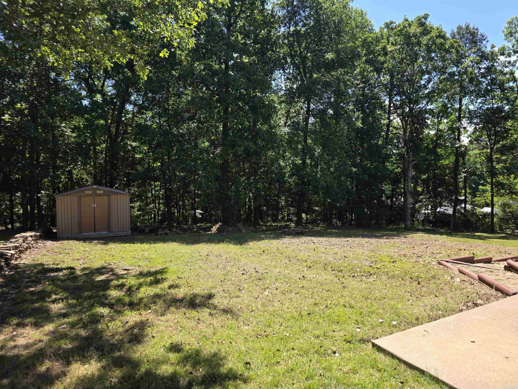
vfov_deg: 58.9
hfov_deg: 73.9
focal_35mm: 23
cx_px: 259
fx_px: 344
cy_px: 194
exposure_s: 1/2234
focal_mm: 6.3
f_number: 1.7
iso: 80
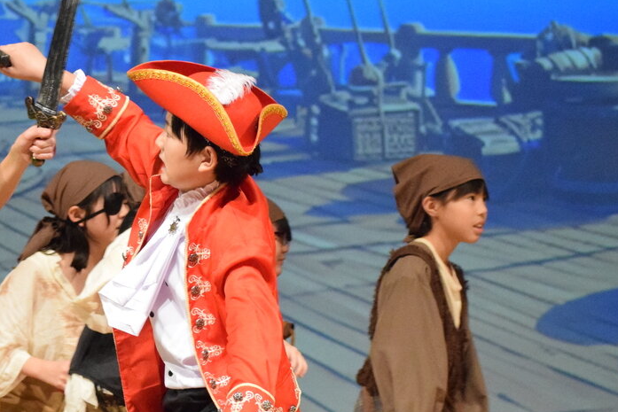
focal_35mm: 238
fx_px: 4086
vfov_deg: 5.8
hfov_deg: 8.6
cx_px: 58
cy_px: 389
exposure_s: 1/250
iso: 6400
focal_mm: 82
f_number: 5.6
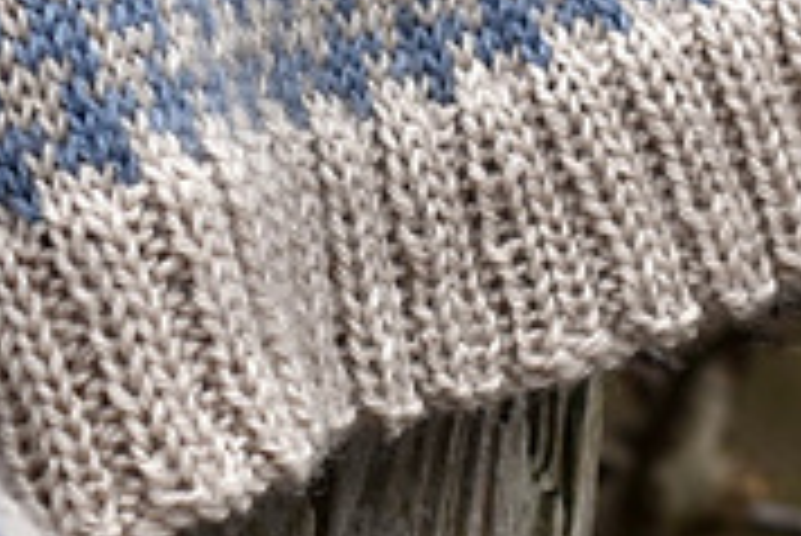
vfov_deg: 4.6
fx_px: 6609
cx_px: 194
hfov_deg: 6.9
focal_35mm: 297
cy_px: -43
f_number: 6.3
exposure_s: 1/250
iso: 200
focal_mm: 55
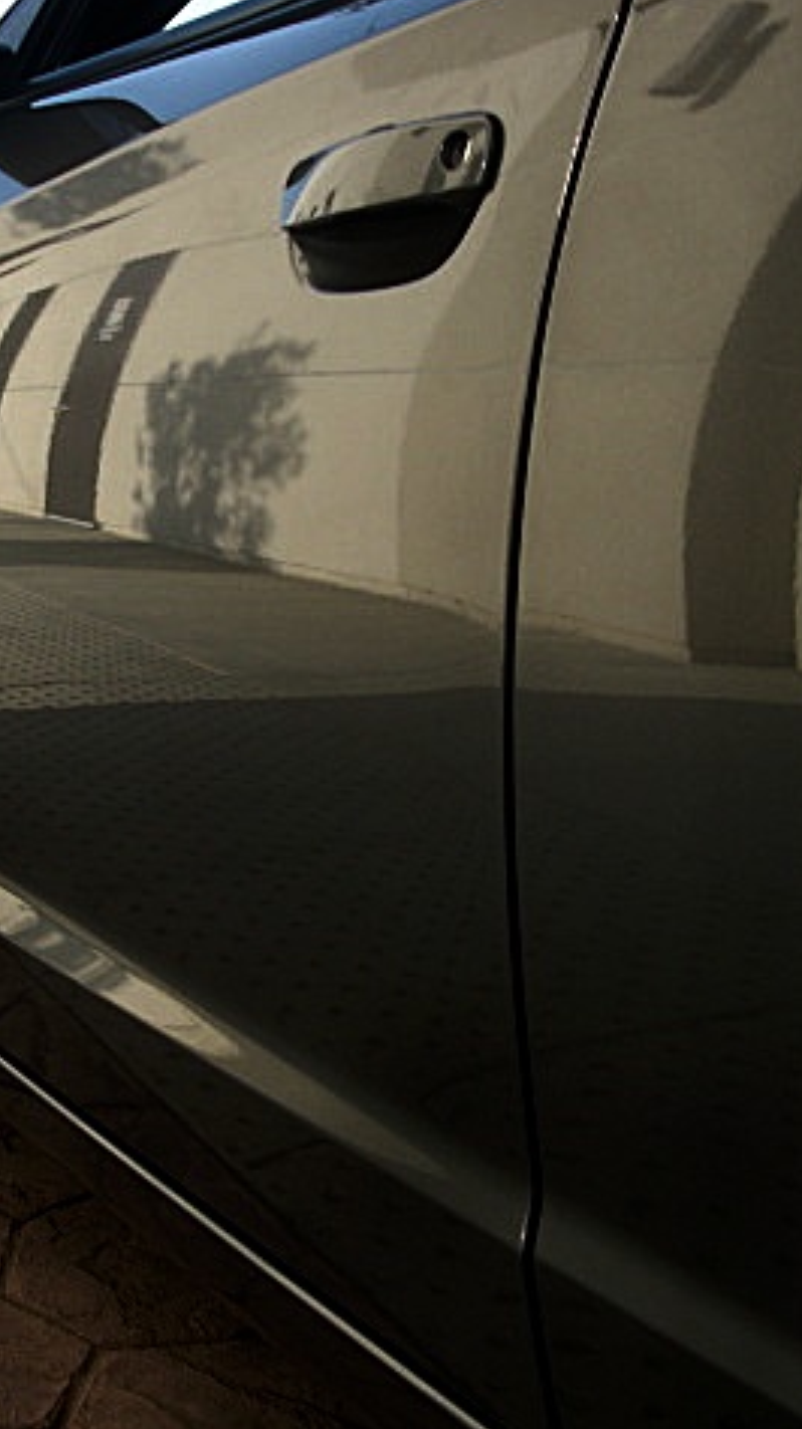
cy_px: 711
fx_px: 2007
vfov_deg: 39.2
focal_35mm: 53
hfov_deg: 22.4
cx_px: 214
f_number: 2.8
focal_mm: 6.3
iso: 50
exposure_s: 1/320
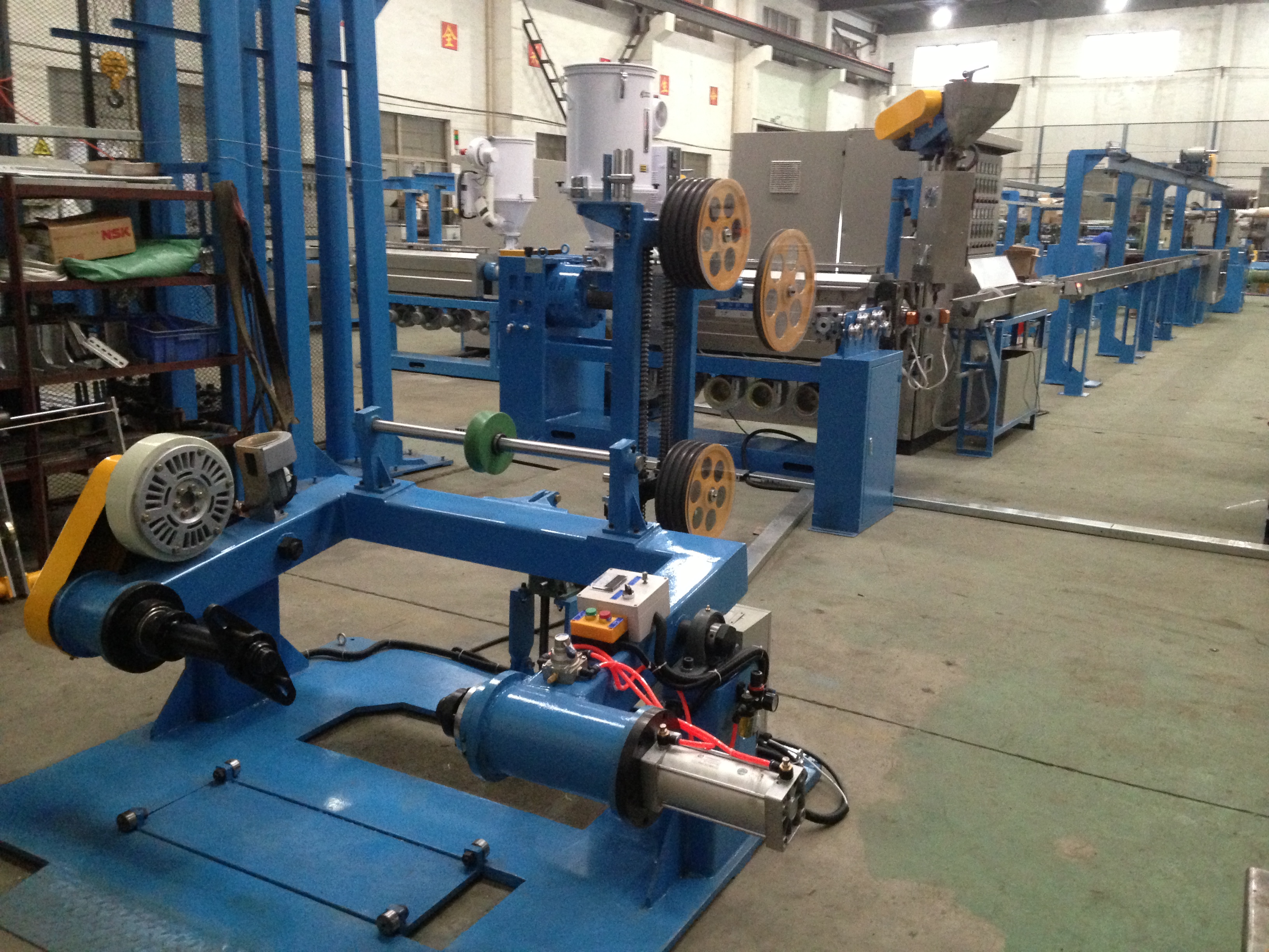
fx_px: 1210
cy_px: 476
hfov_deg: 55.4
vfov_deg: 42.9
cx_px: 634
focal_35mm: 33
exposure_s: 1/15
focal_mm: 4.13
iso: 500
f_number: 2.4
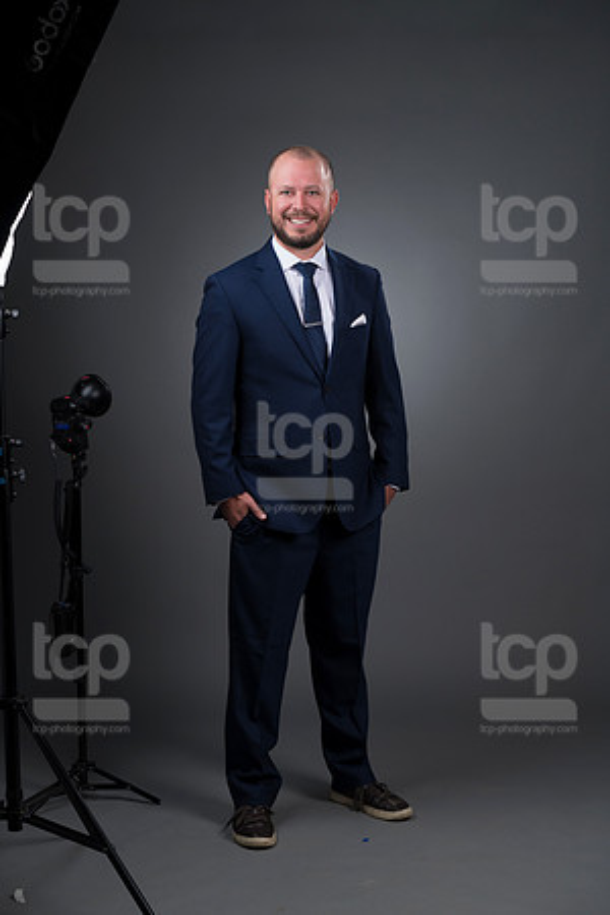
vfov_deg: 25.4
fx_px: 2033
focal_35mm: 80
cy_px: 458
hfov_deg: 17.1
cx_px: 305
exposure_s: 1/250
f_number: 5.6
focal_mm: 80
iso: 160
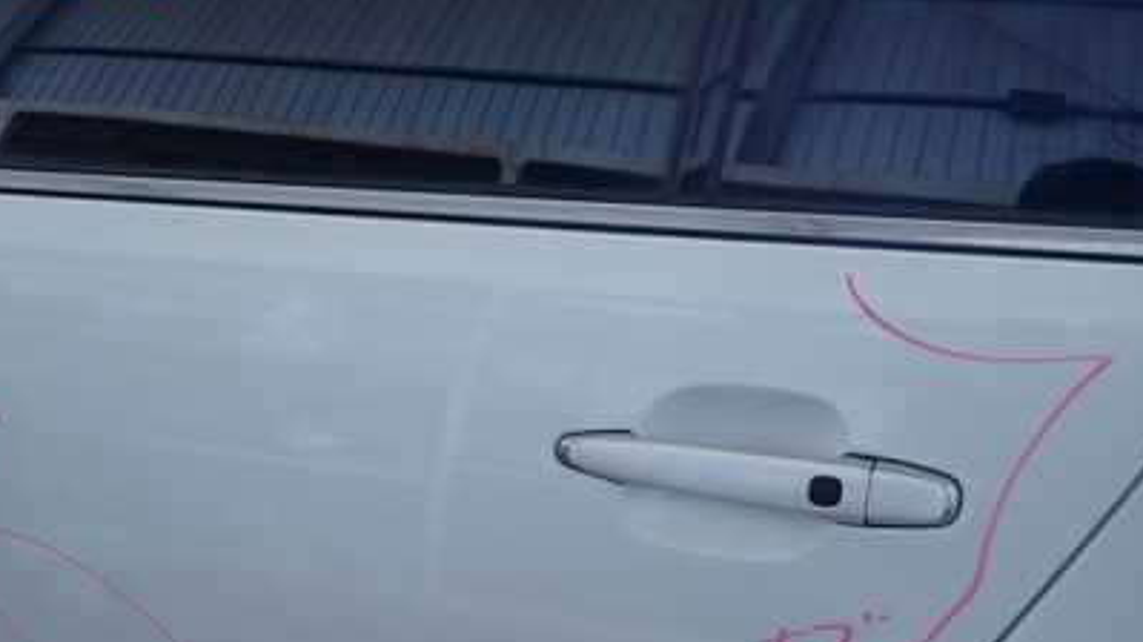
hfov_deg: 49.3
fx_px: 1242
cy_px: 573
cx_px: 504
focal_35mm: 41
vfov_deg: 27.9
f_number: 2
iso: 100
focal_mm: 4.5
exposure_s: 1/125
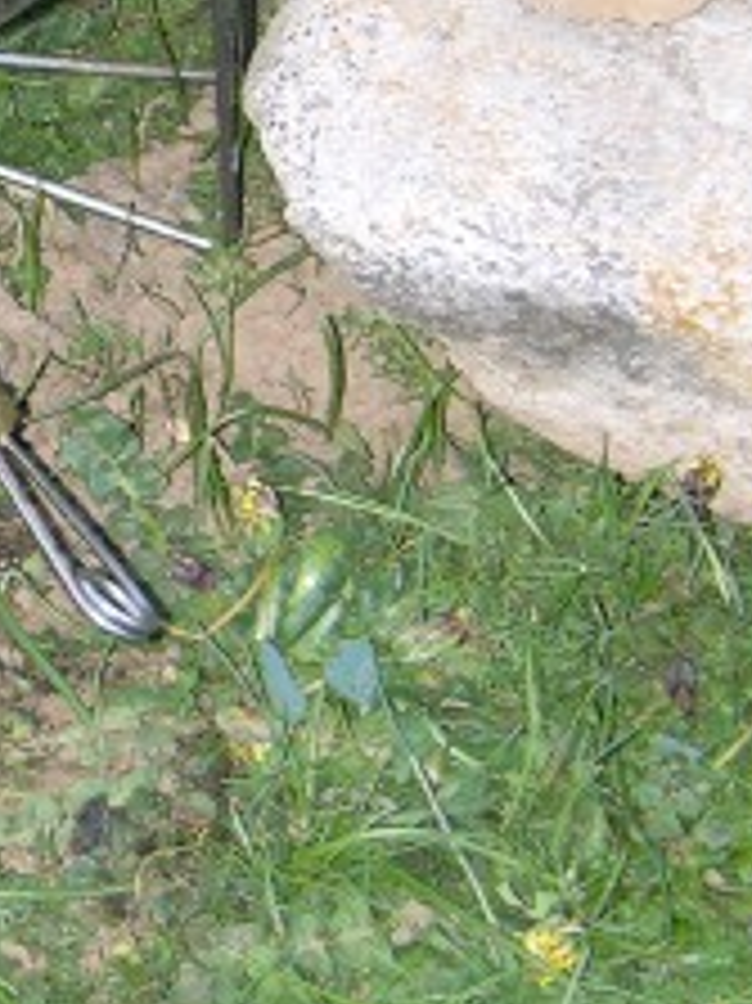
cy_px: 194
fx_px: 6581
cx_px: -261
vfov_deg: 8.7
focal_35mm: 227
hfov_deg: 6.5
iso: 50
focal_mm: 16.8
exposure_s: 1/60.3
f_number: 3.2
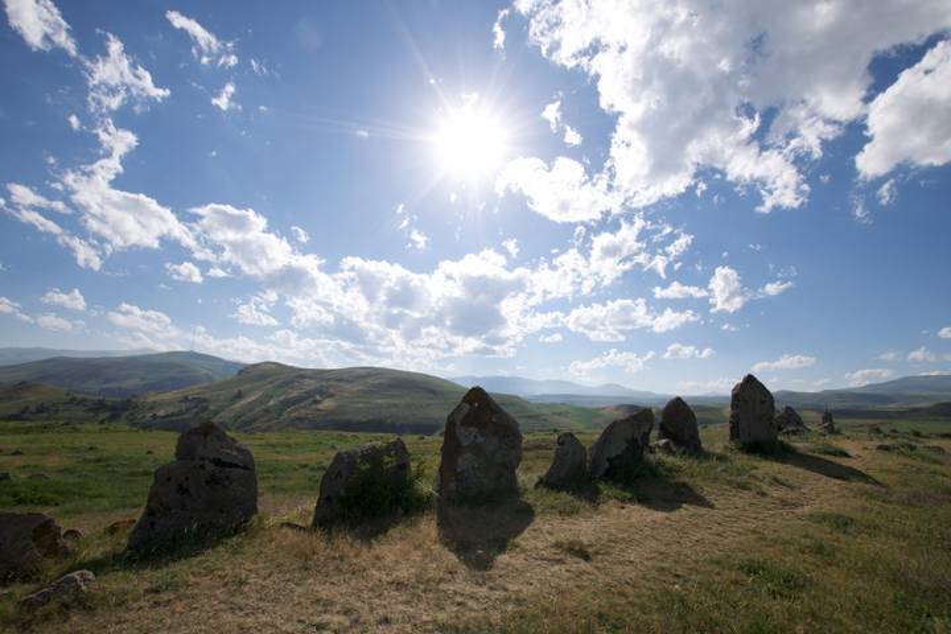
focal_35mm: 15
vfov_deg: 77.3
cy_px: 317
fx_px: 396
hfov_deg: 100.4
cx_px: 476
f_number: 10
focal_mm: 10
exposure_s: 1/320
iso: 100
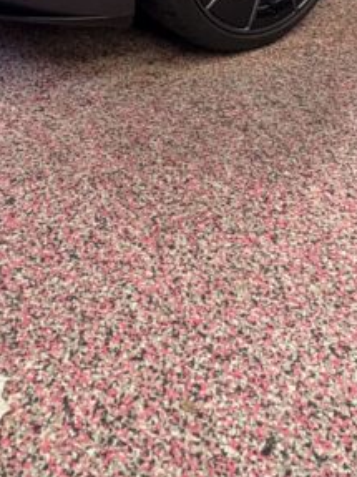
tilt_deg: -5.3
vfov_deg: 28.0
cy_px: -209
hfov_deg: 28.9
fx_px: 688
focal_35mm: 50
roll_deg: -1.9
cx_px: 236
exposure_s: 1/60
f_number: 2.2
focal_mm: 2.22
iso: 125
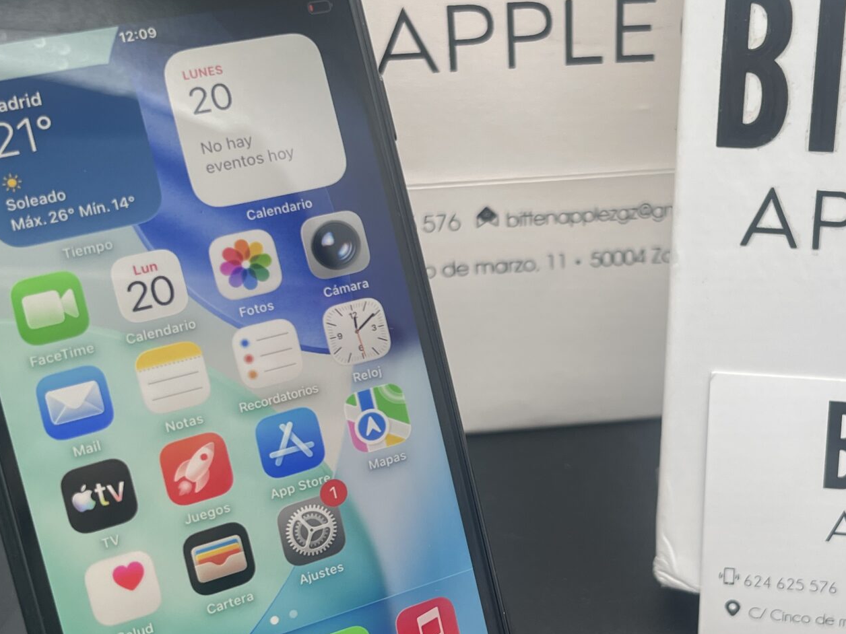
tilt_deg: -34.7
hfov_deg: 35.7
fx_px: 1295
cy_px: 318
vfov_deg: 27.5
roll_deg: +0.7
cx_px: 578
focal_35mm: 53
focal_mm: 5.7
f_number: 1.5
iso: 50
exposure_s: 1/379
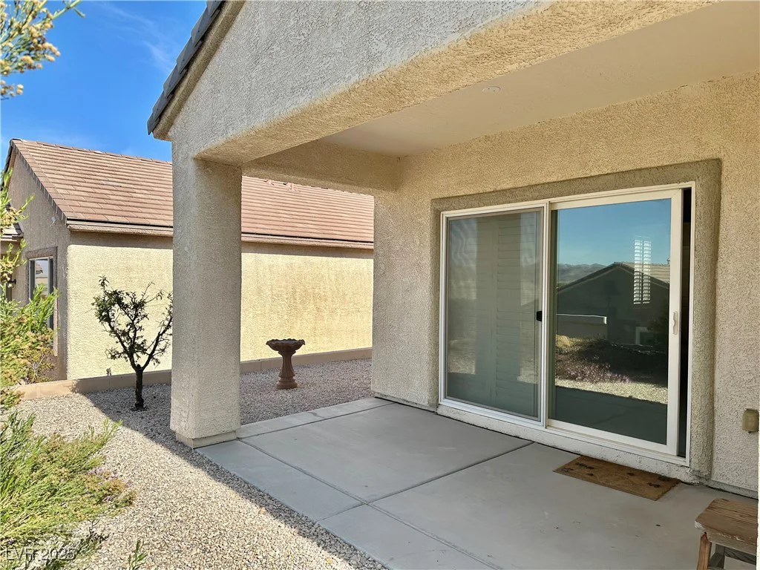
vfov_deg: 56.8
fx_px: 527
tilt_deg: -0.6
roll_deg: -1.0
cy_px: 285
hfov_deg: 71.6
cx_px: 380
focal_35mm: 24
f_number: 1.78
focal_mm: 6.86
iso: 80
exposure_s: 1/3717
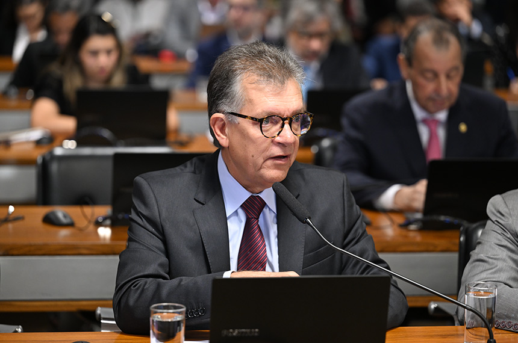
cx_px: 259
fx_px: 1939
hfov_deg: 15.2
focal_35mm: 135
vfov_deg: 10.1
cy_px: 172
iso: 1600
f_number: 3.2
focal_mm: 135
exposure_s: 1/125
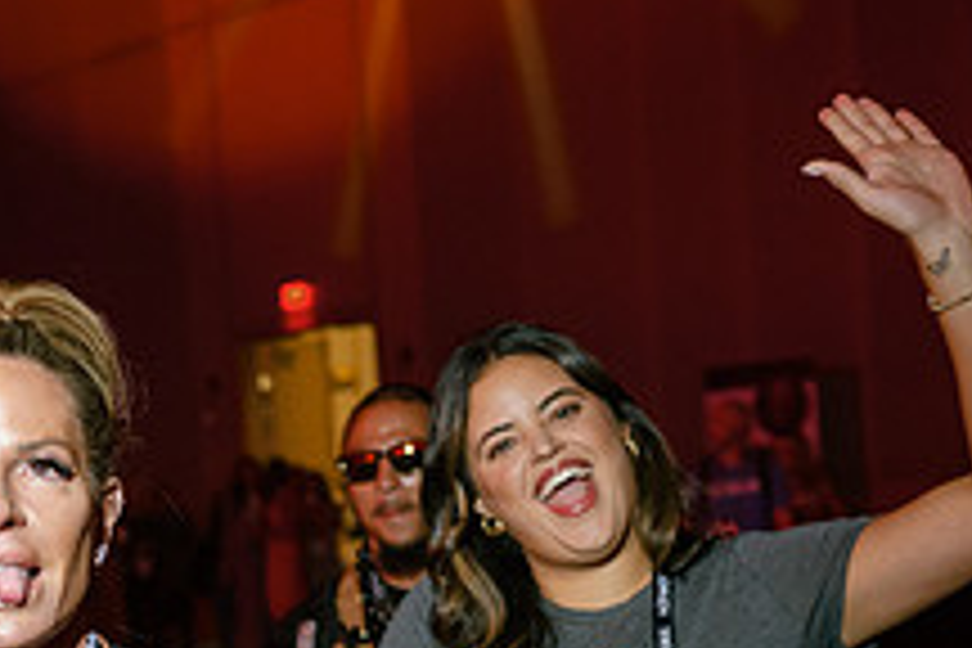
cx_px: -117
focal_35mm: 94
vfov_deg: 14.0
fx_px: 2538
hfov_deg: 20.6
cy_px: 821
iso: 1250
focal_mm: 35
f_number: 2.8
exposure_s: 1/160
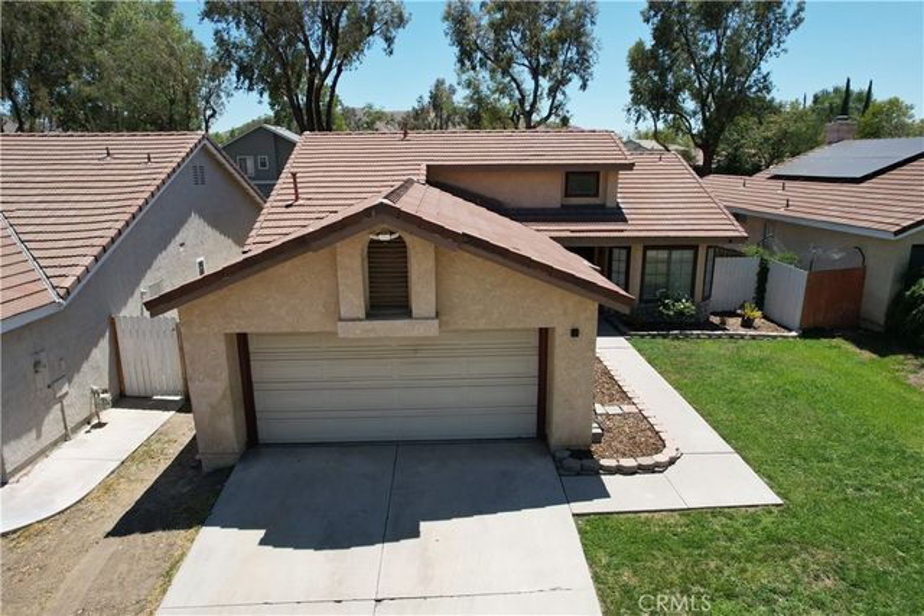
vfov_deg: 57.3
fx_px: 565
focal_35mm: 22
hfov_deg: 78.6
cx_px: 462
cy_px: 308
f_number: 2.8
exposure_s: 1/2000
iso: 140
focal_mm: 8.38
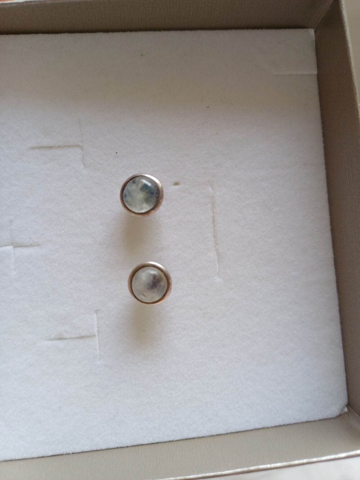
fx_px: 347
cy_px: 240
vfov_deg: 69.4
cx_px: 180
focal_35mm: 25
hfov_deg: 54.9
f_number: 1.8
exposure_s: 1/50
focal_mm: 4.65
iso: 80
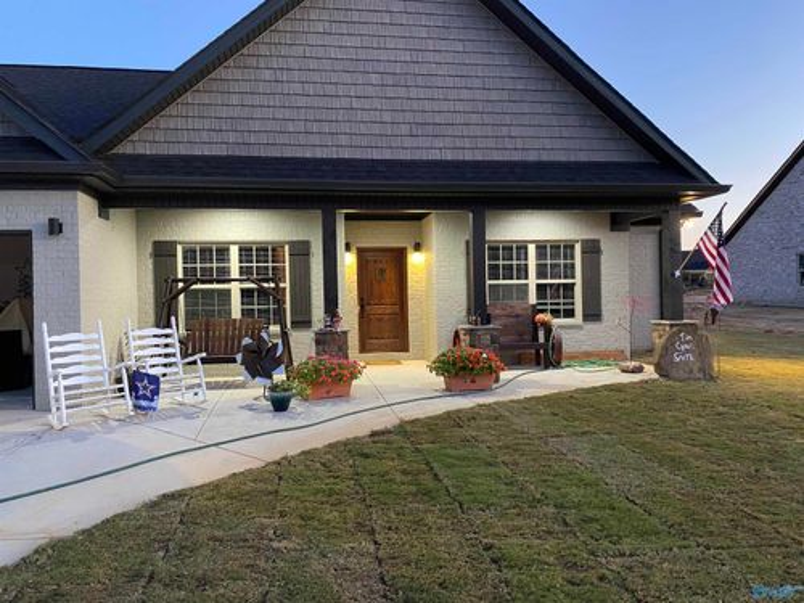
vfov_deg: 53.1
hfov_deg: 67.3
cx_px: 402
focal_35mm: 26
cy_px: 302
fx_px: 604
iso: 500
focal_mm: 4.25
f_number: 1.8
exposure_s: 1/40
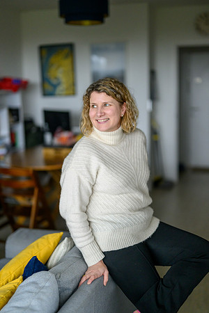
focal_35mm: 50
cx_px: 104
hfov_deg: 27.0
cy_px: 156
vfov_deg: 39.6
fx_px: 435
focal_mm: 50
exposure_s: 1/400
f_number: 1.2
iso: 1400
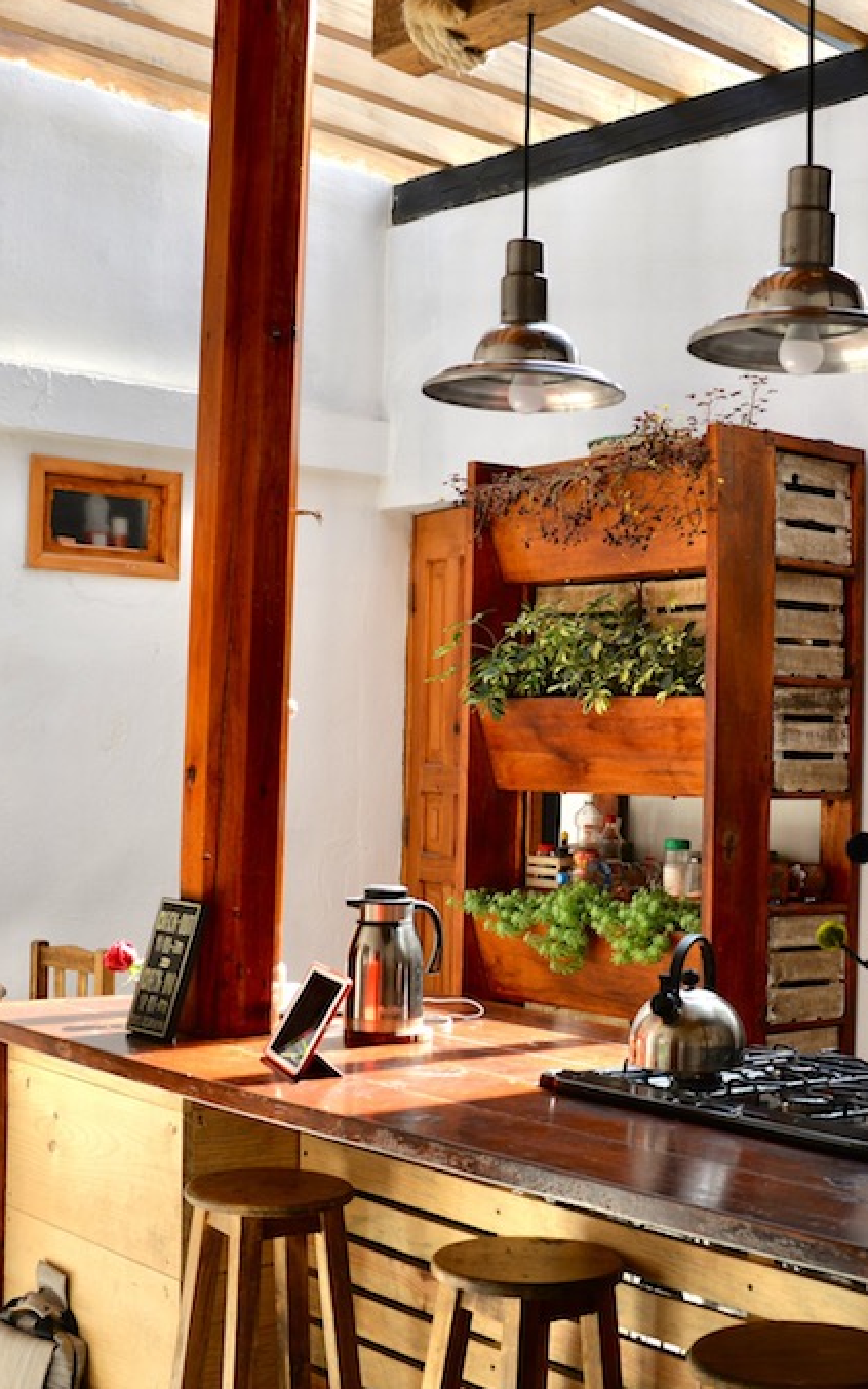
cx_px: 603
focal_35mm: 54
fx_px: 2044
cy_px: 694
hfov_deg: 23.8
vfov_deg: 37.5
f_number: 5.6
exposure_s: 1/125
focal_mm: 35
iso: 280
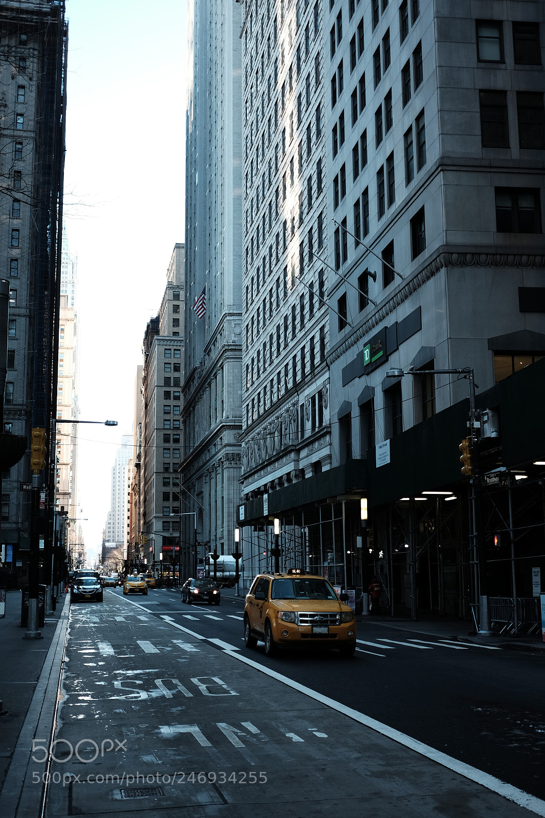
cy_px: 409
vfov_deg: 47.4
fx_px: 931
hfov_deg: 32.6
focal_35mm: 41
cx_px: 272
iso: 250
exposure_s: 1/250
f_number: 2.8
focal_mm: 27
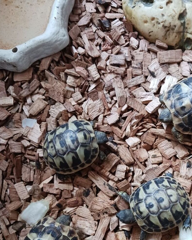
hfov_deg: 40.9
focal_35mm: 36
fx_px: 256
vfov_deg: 49.3
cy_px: 163
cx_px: 118
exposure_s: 1/25
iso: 250
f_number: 1.8
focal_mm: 4
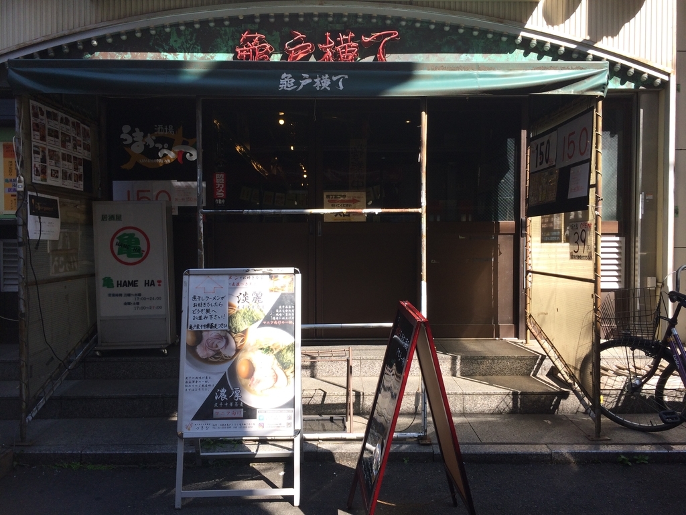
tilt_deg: -0.2
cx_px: 343
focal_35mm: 29
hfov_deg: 61.7
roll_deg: -0.2
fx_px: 575
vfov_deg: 48.2
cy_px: 258
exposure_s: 1/513
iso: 32
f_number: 2.2
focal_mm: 4.15
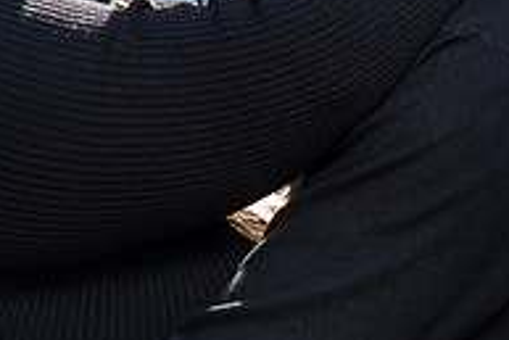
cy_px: -220
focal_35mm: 196
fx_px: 2773
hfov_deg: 10.4
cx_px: 542
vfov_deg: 6.9
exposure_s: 1/200
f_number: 4
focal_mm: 49
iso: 50
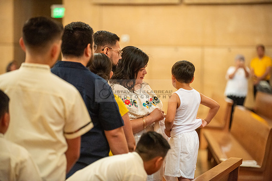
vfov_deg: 9.8
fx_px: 1058
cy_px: 90
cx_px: 136
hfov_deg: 14.7
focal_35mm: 140
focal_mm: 140
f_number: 2.8
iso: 2000
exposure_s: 1/160
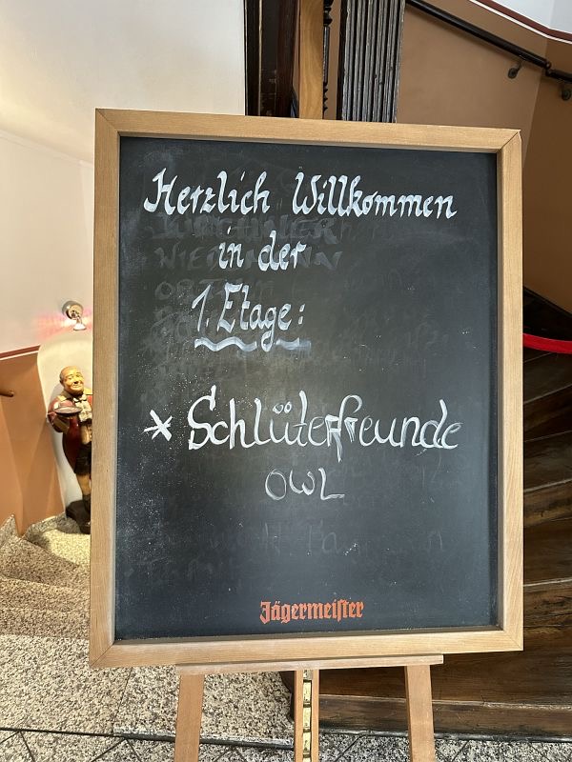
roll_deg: -2.9
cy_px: 381
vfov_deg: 71.6
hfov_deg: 56.8
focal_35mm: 24
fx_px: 529
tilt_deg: -23.4
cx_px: 286
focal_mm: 6.86
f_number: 1.78
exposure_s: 1/50
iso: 500
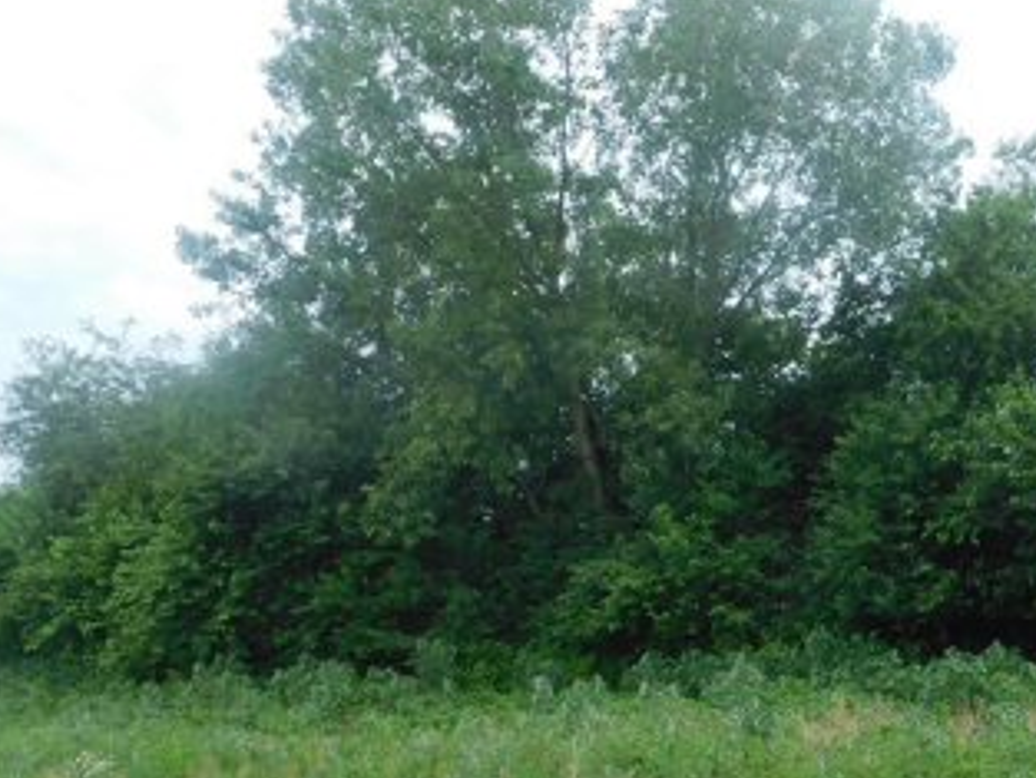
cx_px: 809
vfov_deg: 29.3
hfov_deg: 37.7
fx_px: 1467
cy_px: 573
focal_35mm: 49
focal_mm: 4
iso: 125
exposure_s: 1/100
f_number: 3
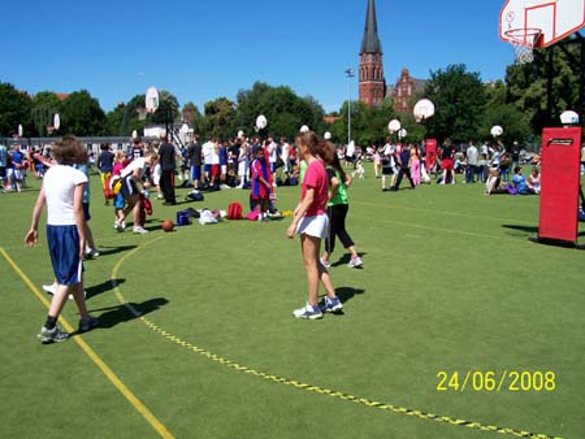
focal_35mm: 34
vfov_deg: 41.8
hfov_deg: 53.9
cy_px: 220
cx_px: 292
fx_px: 575
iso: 80
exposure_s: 1/569
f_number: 5.1
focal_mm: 5.6
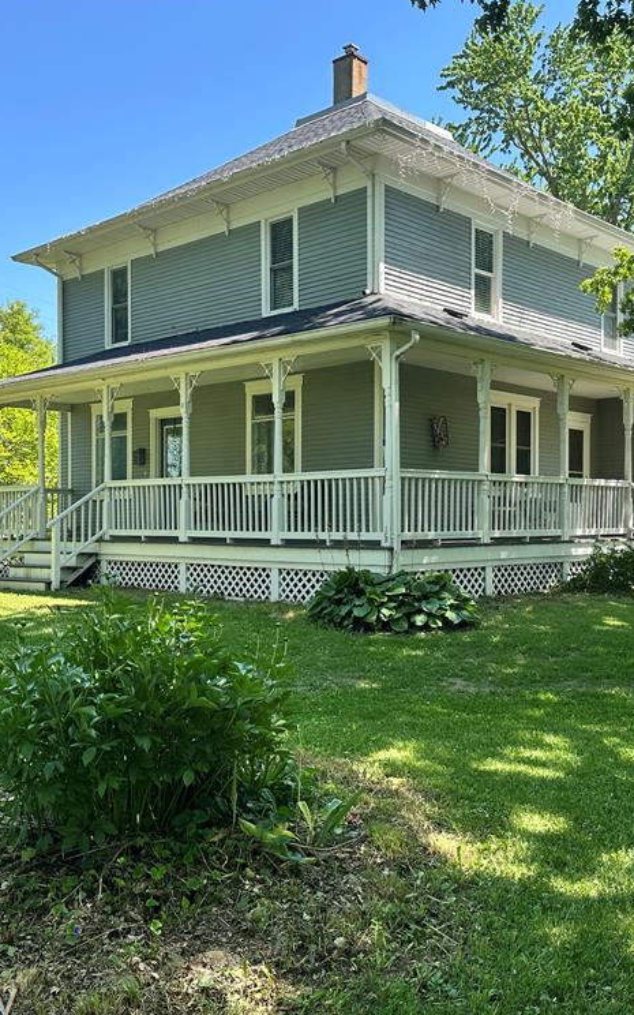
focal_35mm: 35
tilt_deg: +0.6
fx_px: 968
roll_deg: -0.2
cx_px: 387
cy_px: 513
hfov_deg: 36.1
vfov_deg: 55.3
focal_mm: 6.86
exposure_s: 1/1019
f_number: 1.78
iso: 80
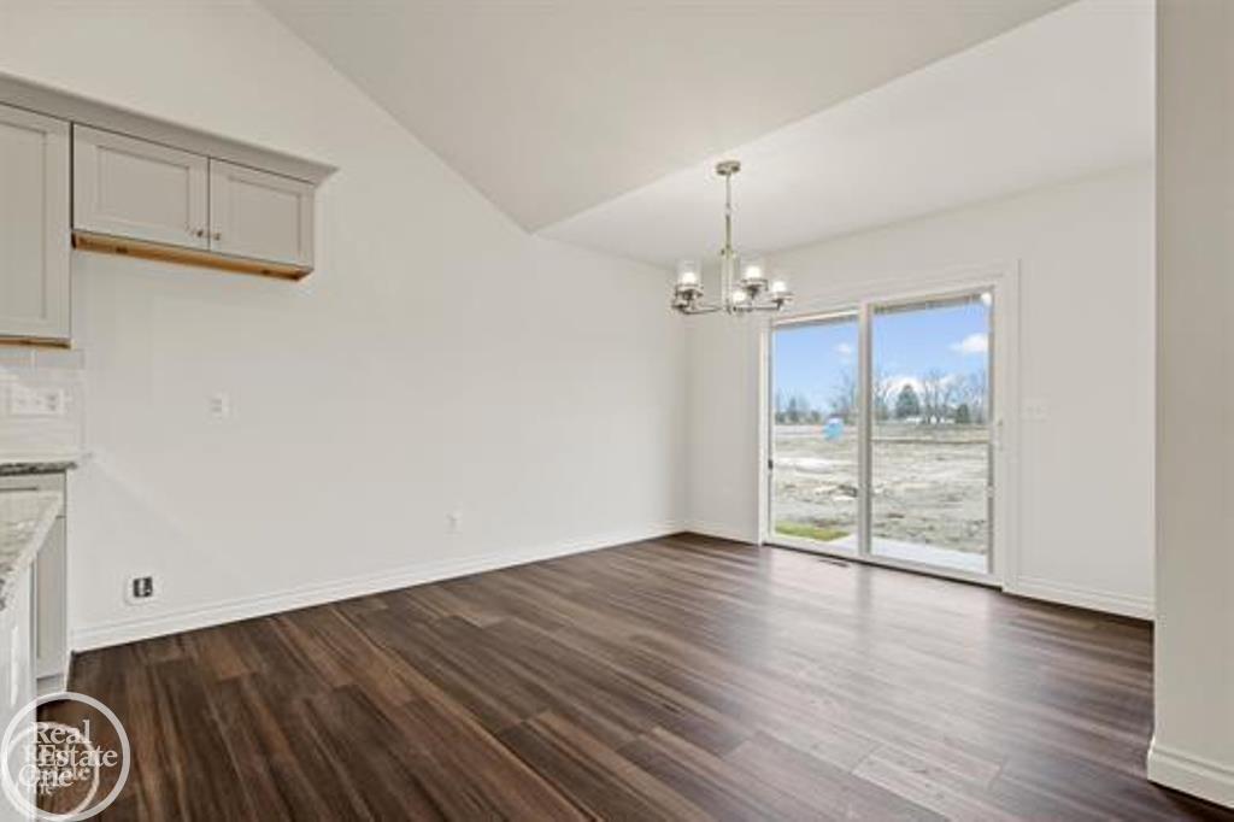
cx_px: 617
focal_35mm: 16
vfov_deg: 73.7
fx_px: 548
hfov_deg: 96.8
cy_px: 411
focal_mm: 16
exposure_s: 1/6
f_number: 9
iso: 400
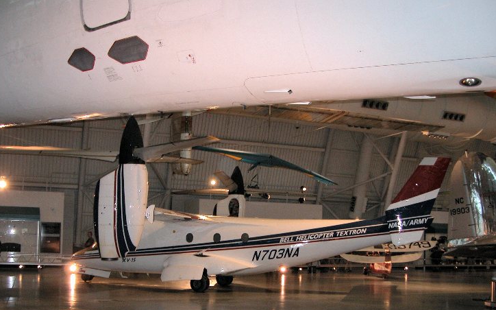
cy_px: 205
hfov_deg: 48.2
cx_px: 235
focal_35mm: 41
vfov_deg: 31.0
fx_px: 554
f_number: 2.8
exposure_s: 1/60
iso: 200
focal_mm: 9
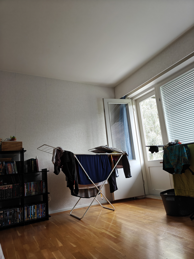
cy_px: 130
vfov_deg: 71.6
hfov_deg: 56.8
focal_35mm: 24
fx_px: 179
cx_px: 97
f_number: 1.8
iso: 200
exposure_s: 1/56
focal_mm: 5.59
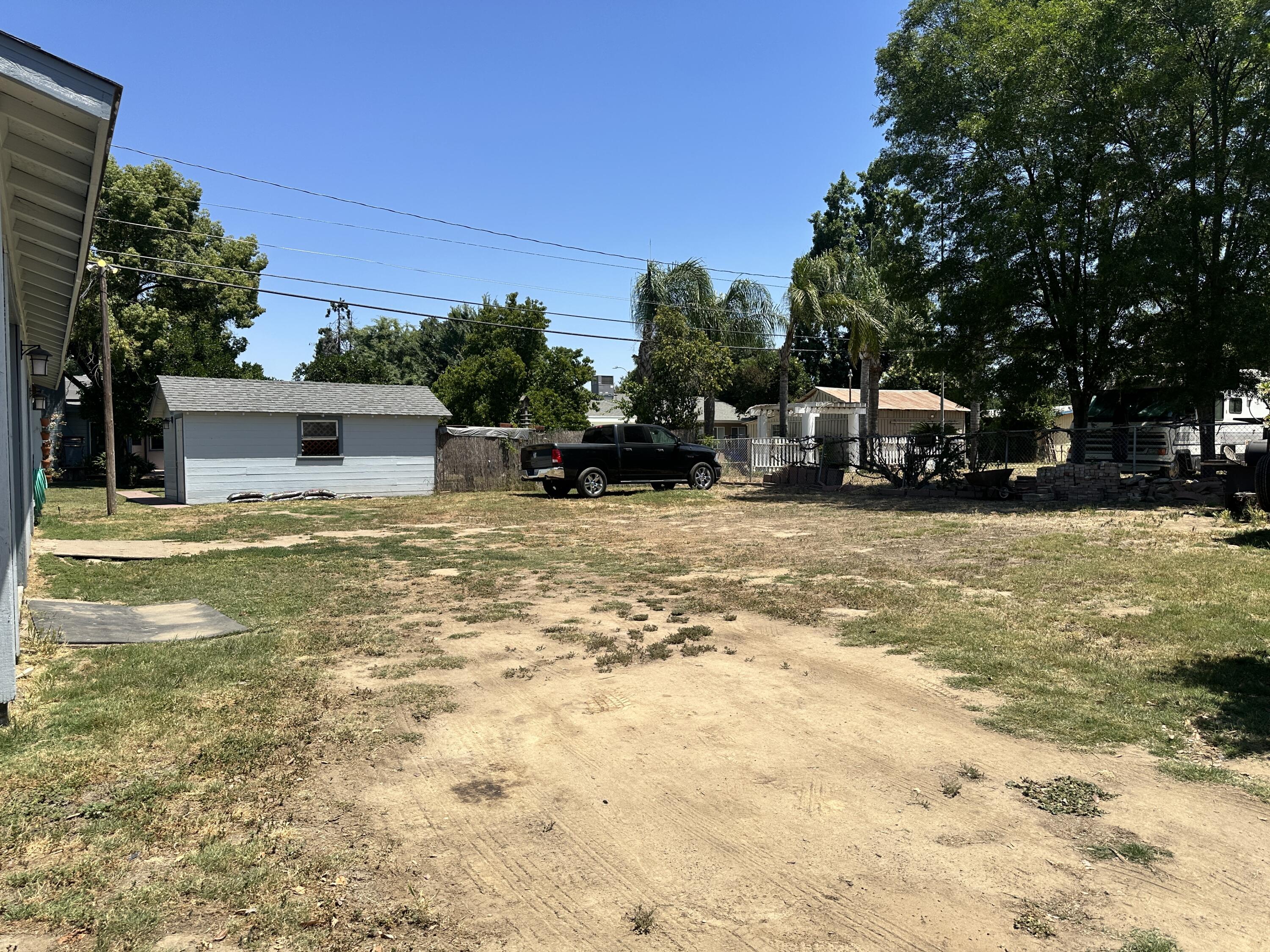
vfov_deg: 56.8
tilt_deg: -2.3
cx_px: 635
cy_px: 476
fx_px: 881
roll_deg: +0.8
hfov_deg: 71.6
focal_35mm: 24
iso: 80
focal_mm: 6.86
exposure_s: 1/5000
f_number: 1.78
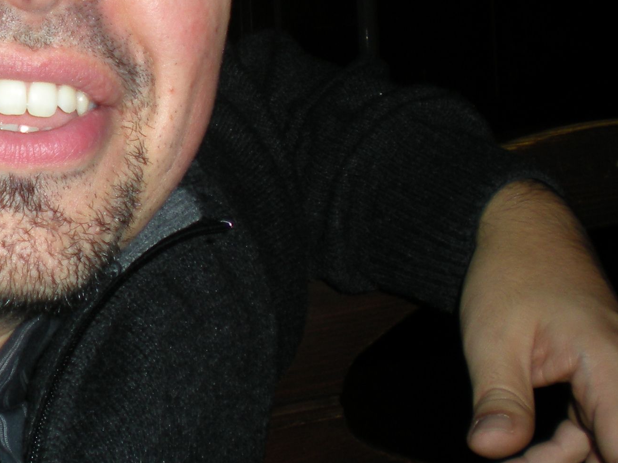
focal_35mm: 95
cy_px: 8
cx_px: 63
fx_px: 1696
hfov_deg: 20.3
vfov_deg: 15.3
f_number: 3.1
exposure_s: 1/60
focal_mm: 6.3
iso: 64
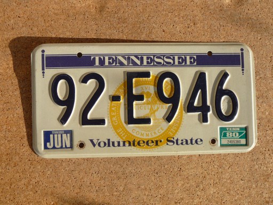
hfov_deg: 45.8
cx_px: 136
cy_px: 102
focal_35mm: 41
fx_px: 323
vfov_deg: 35.1
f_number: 3.1
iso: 80
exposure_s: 1/500
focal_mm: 6.1
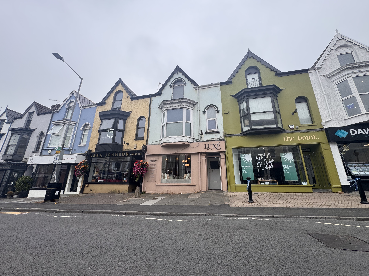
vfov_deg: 85.7
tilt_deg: +17.0
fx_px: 149
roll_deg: +0.0
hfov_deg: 102.1
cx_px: 184
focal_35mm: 14
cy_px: 138
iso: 40
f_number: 2.2
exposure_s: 1/578
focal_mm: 2.22
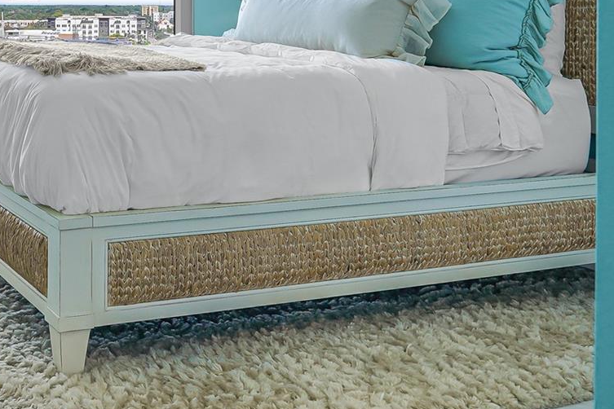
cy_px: -12
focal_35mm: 51
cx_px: 41
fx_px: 870
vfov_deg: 25.1
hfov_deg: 36.1
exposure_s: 1/20
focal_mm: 16
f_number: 8
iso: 100
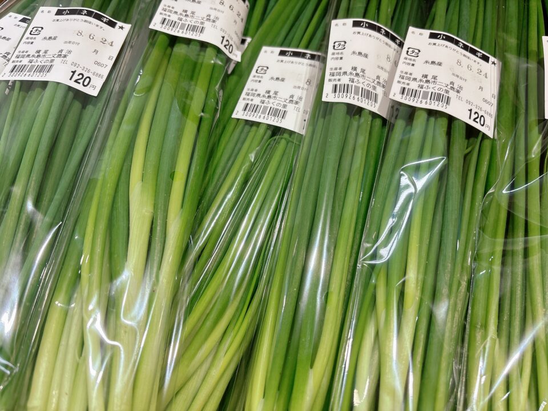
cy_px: 206
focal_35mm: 26
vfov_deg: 53.1
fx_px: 412
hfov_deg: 67.3
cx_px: 274
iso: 80
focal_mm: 5.96
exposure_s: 1/60
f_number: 1.6
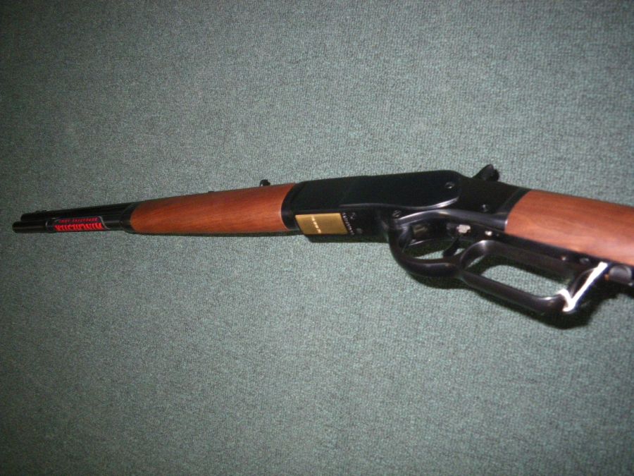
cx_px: 317
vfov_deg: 49.7
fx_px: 513
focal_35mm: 28
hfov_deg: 63.4
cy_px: 238
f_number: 3.5
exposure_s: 1/50
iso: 400
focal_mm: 5
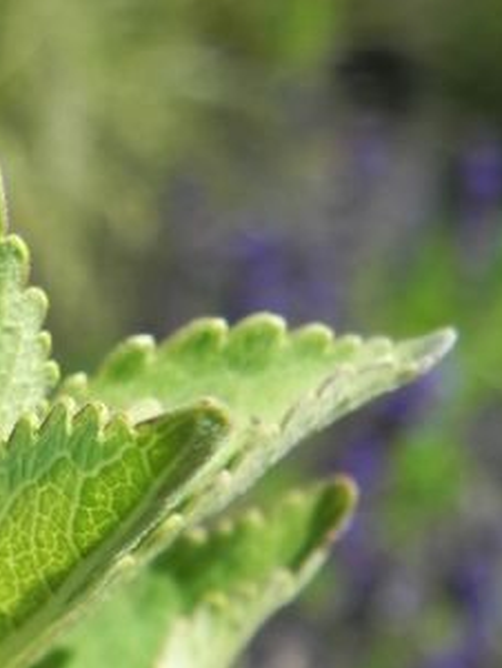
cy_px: 814
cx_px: -135
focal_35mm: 138
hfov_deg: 10.5
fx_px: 2666
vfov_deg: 13.9
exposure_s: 1/1000
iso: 160
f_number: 3.5
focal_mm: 9.2
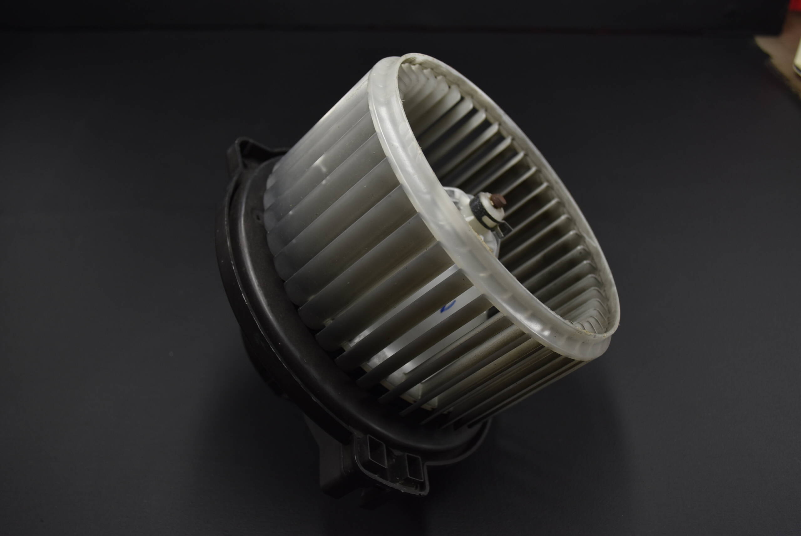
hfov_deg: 57.2
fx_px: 735
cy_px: 268
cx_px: 400
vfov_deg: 40.0
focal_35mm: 33
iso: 250
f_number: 5
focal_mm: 22
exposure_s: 1/250
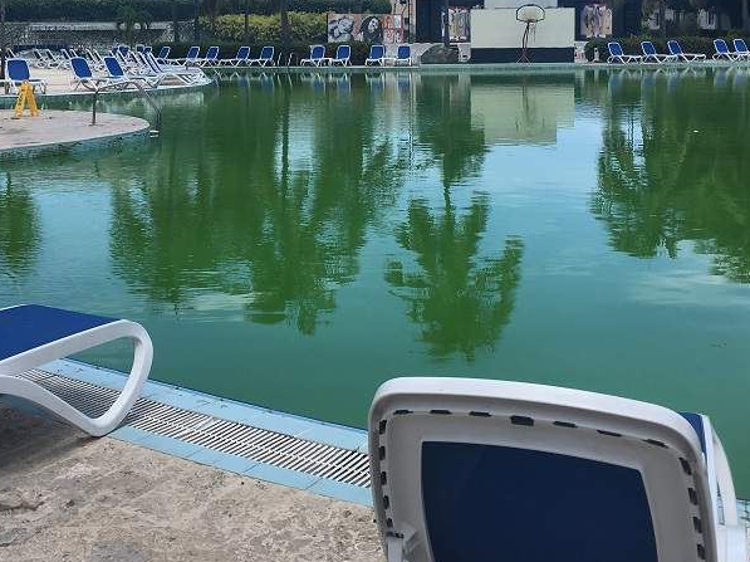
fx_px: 1061
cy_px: 99
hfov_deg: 38.8
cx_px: 304
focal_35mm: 49
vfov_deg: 28.9
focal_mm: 4.15
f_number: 2.2
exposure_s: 1/1099
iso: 25
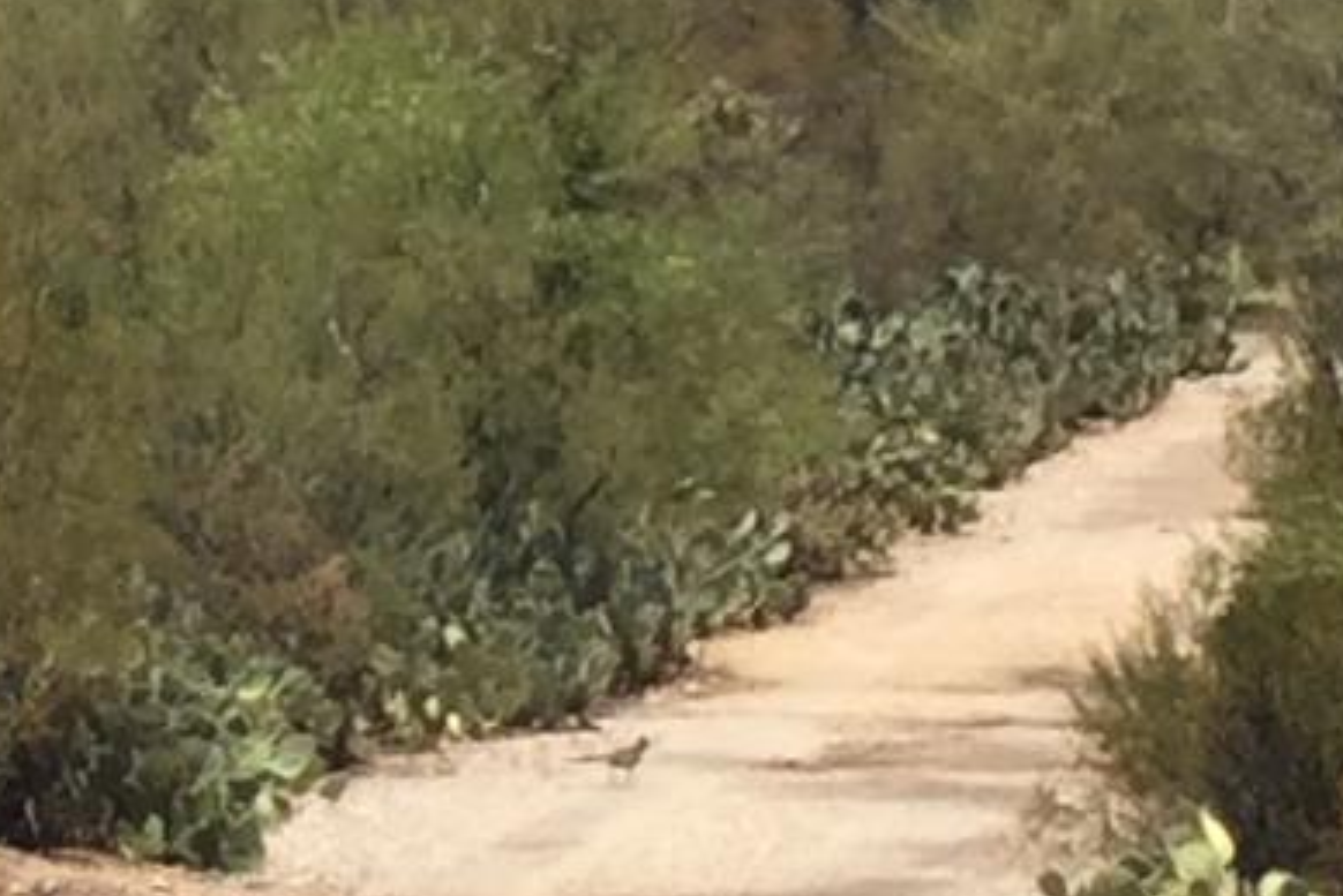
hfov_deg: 8.7
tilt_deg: -0.8
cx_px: -228
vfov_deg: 5.9
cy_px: -59
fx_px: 8695
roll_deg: +0.8
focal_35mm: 233
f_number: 2.2
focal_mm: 4.15
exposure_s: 1/2639
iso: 32
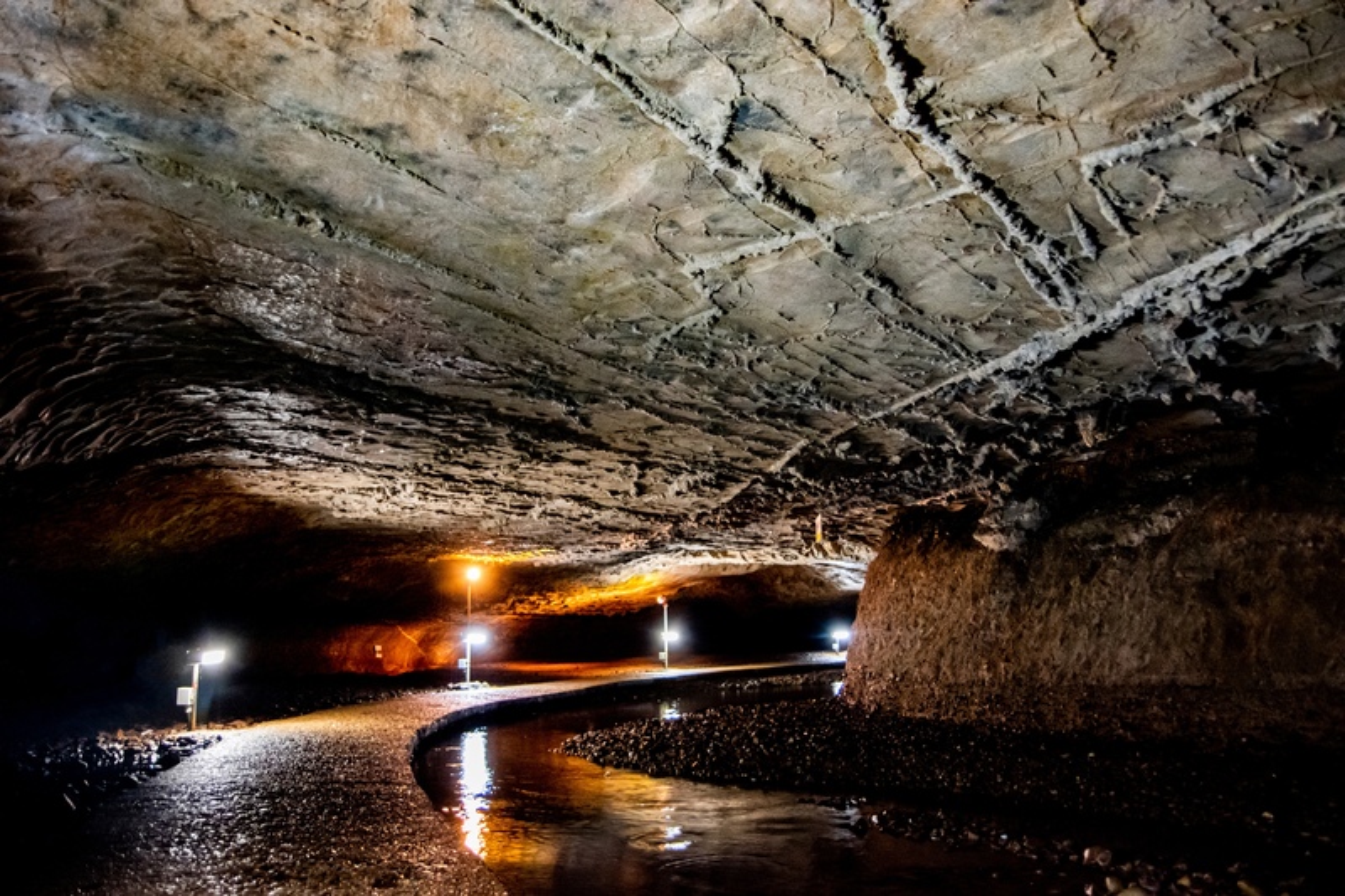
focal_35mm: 27
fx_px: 1008
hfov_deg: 67.4
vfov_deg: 47.9
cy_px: 448
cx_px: 672
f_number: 3.5
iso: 5000
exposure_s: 1/8
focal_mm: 18
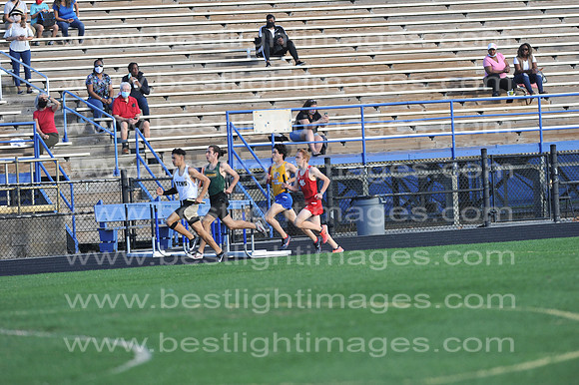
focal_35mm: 300
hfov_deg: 6.9
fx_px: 4822
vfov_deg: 4.6
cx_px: 290
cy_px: 192
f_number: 4.5
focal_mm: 300
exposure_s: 1/1600
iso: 800
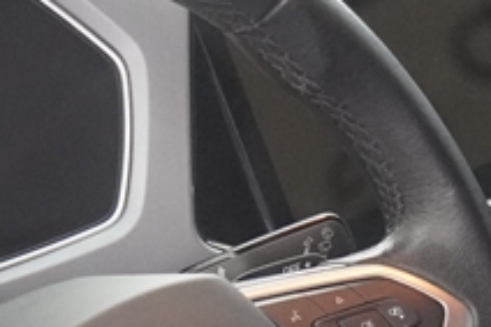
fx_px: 3849
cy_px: 419
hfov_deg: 7.3
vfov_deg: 4.8
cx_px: 234
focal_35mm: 282
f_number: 2.8
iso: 4000
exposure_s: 1/160
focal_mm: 39
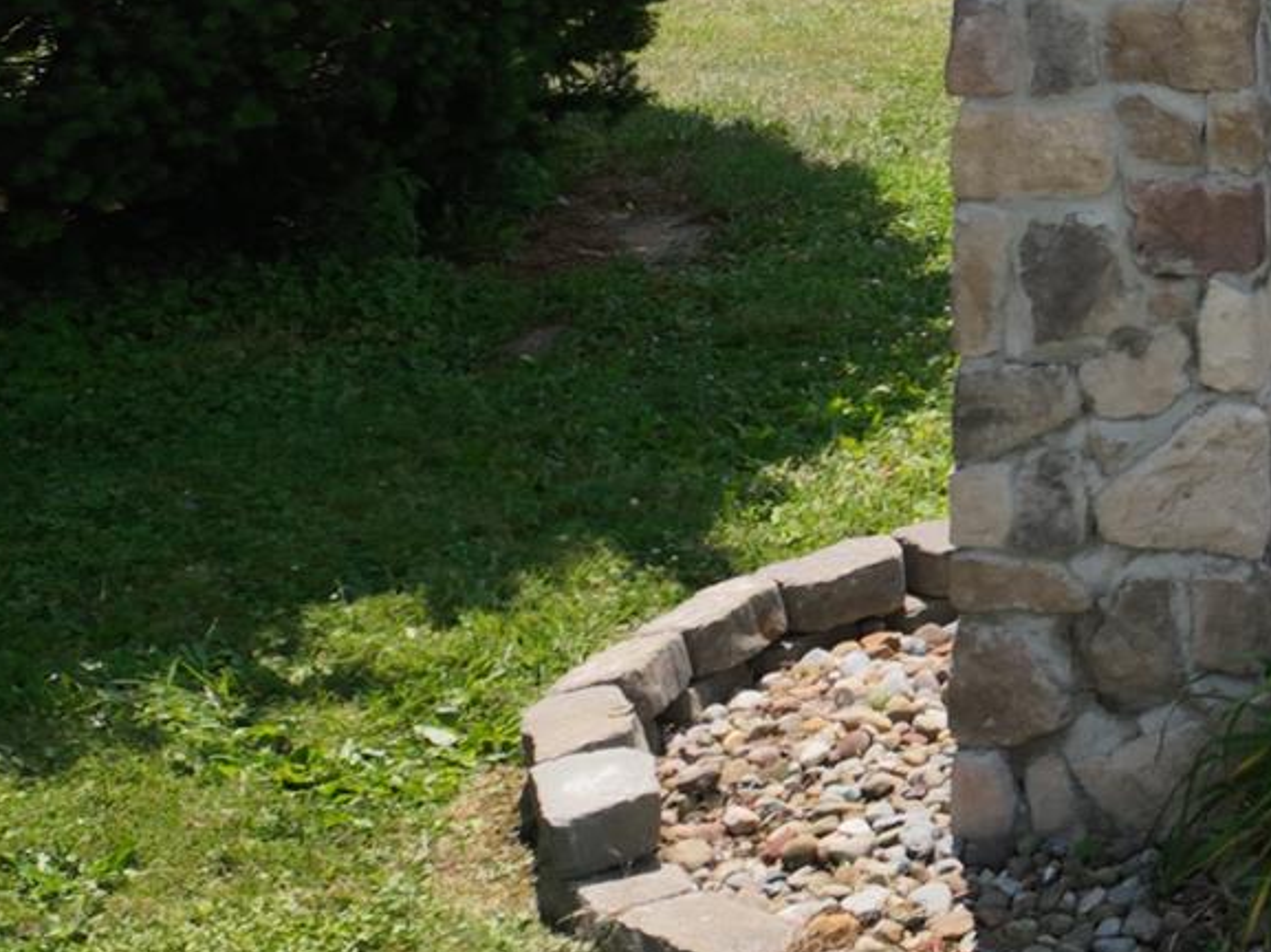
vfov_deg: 16.6
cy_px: -293
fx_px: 3082
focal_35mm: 84
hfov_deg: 19.6
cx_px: 2020
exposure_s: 1/2500
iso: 100
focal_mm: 12.29
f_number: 2.8
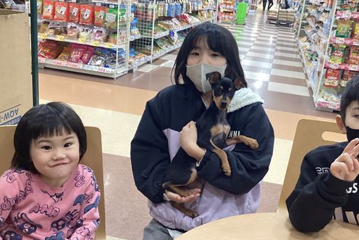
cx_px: 207
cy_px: 119
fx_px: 389
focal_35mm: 39
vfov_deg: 34.2
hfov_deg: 49.4
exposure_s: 1/60
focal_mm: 3.3
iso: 250
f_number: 2.4
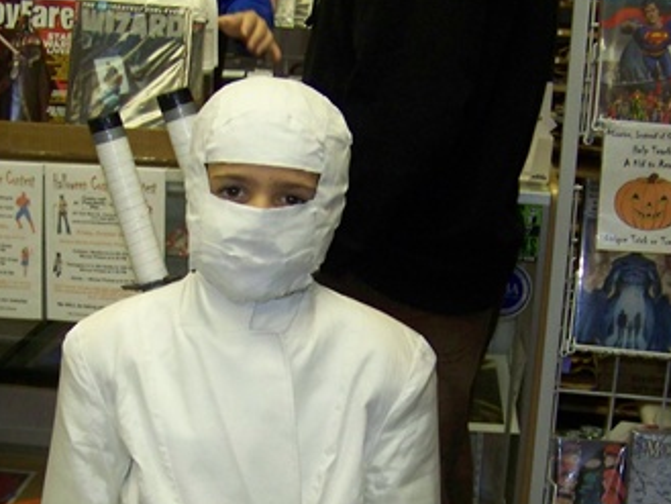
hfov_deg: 28.9
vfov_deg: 21.7
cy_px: 408
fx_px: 1299
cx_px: 307
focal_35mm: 67
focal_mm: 5.85
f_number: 2.8
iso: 200
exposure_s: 1/30
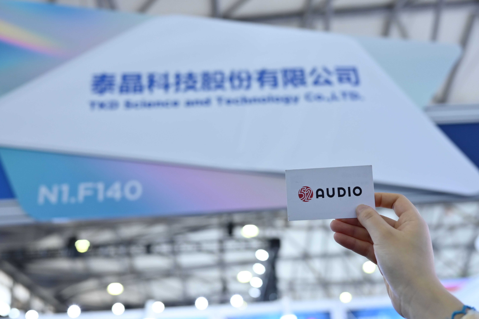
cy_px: 160
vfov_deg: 33.4
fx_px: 532
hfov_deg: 48.5
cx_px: 240
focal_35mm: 40
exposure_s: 1/160
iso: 1250
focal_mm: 40
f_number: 4
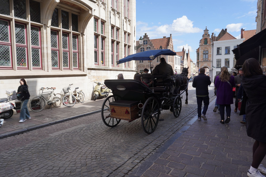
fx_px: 177
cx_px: 133
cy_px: 88
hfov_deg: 73.7
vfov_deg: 53.1
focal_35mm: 24
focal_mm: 24
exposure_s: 1/100
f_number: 13
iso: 100
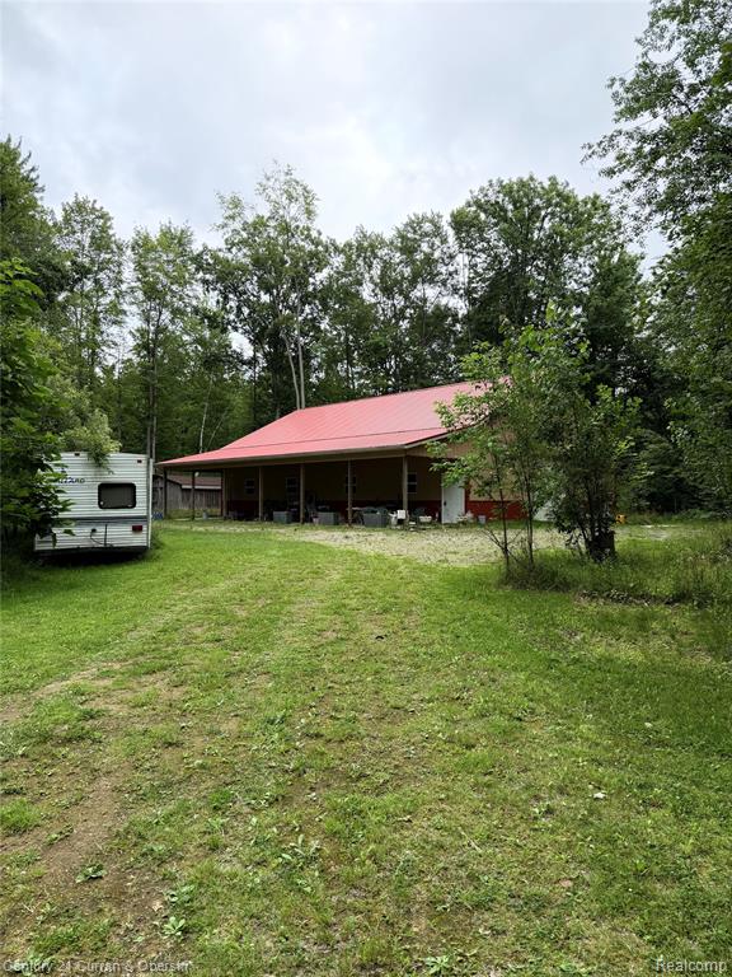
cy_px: 488
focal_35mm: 24
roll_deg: -1.8
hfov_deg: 56.8
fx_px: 677
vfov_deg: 71.6
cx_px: 366
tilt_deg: +1.9
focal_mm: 6.76
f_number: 1.78
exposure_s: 1/1464
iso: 100
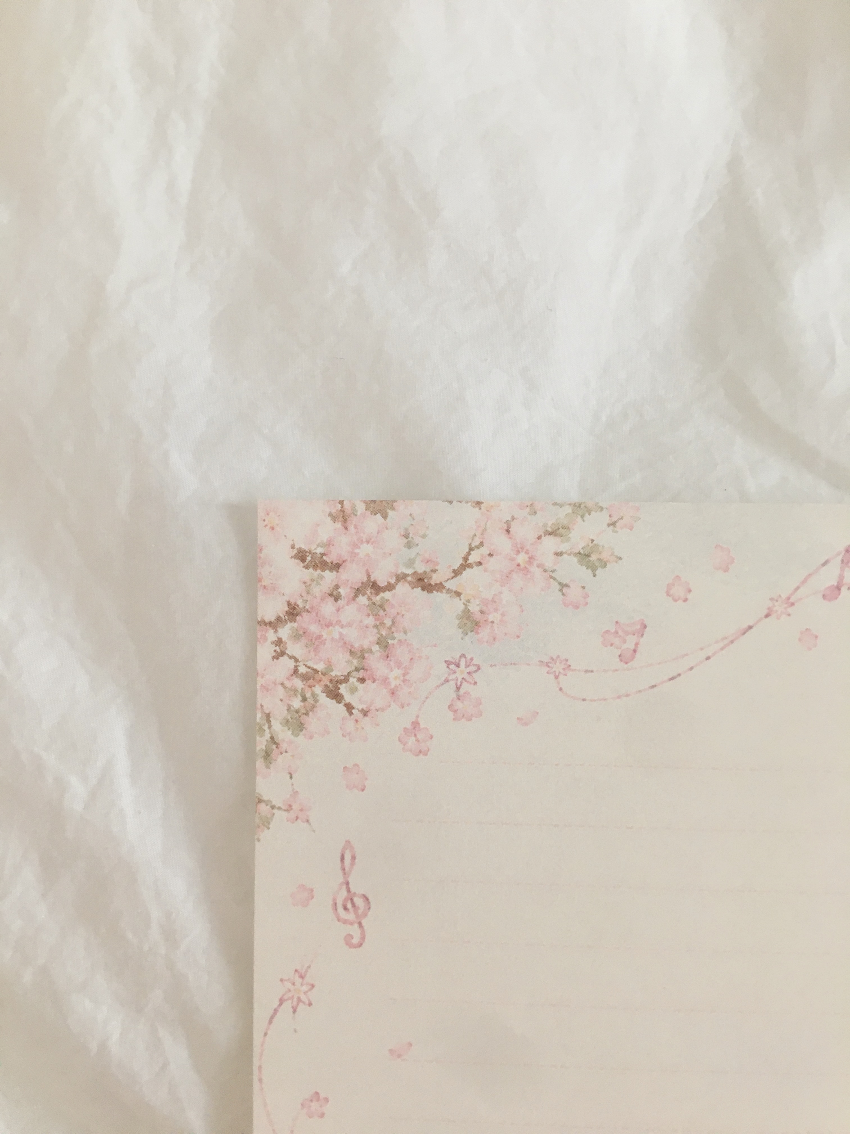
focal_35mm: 29
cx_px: 425
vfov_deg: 61.7
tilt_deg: -70.8
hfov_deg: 48.2
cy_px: 567
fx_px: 949
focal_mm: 4.15
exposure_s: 1/30
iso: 64
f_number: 2.2
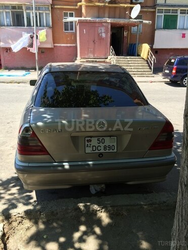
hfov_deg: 48.2
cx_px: 94
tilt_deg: -17.1
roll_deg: +2.5
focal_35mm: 29
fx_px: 210
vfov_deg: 61.7
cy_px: 125
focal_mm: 4.15
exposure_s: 1/695
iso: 32
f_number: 2.2
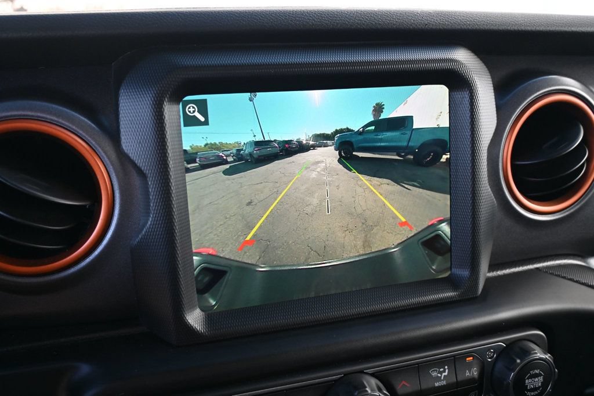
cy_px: 198
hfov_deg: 59.5
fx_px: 520
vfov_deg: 41.7
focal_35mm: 32
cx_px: 297
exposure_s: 1/200
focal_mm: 21
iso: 400
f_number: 4
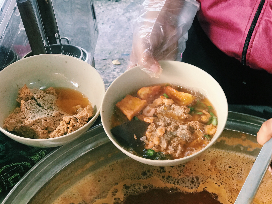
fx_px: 550
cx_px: 160
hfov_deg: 27.7
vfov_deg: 21.0
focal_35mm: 70
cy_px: 113
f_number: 2.8
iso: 100
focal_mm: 6.6
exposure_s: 1/50
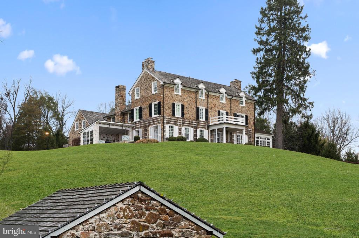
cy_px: 119
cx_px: 180
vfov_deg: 28.0
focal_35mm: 48
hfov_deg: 41.1
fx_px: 478
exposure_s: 1/160
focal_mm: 48
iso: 640
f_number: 7.1
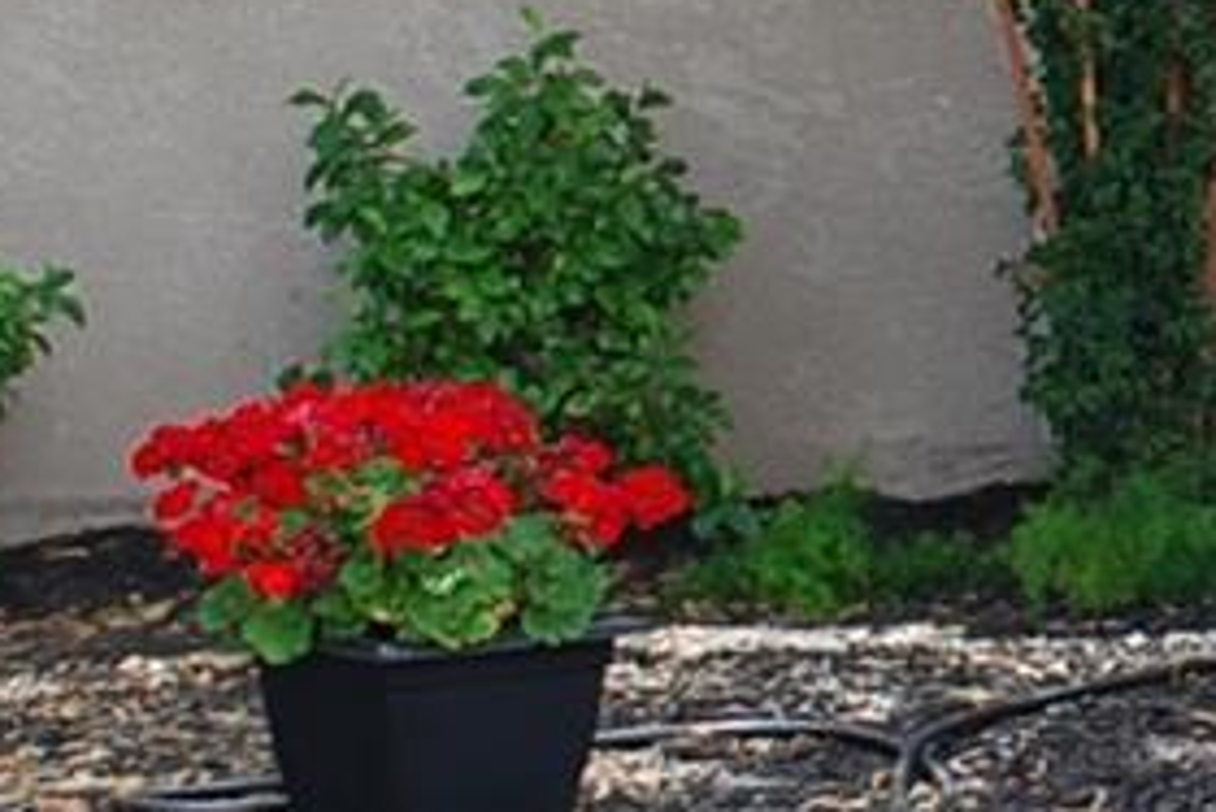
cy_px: -37
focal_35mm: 177
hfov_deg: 10.7
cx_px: 2393
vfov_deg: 7.7
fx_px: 5981
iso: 100
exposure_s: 1/125
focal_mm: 22
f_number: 5.6
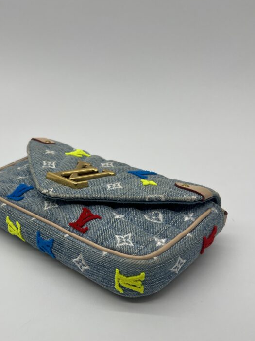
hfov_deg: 37.5
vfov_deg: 48.4
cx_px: 97
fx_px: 374
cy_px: 219
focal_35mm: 38
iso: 50
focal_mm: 5.7
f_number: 1.5
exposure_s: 1/414
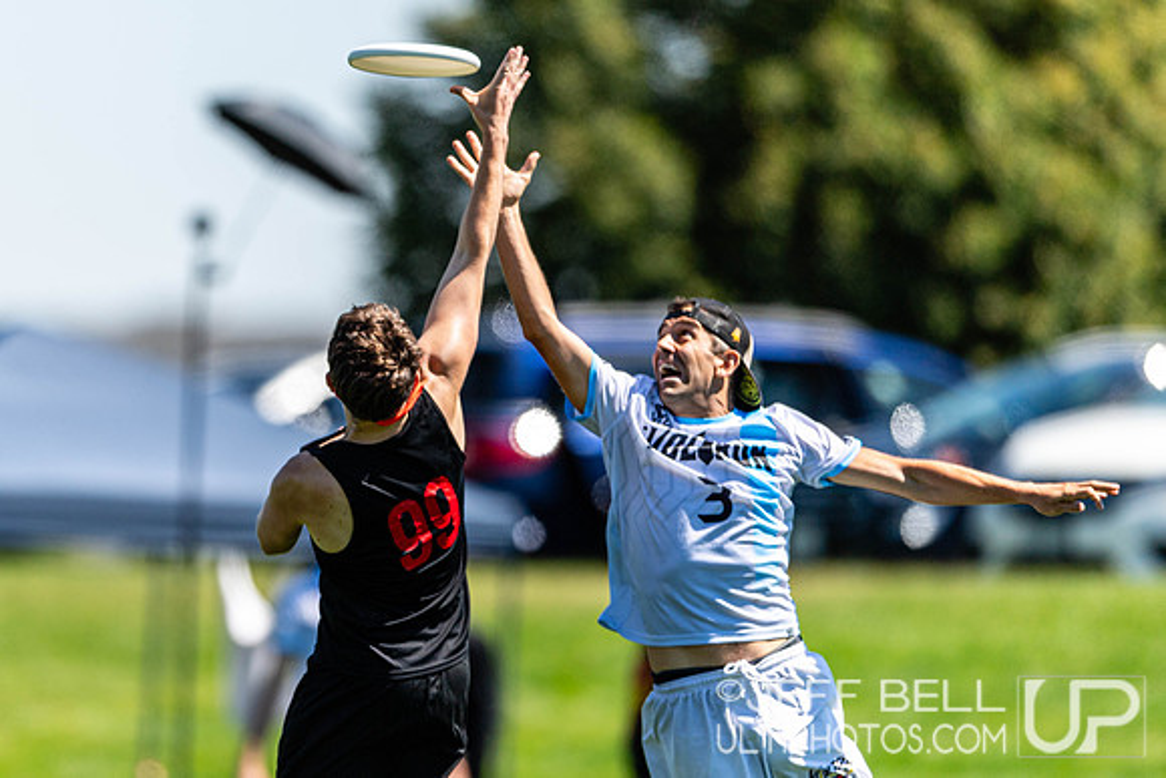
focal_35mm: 554
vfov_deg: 2.5
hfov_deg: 3.7
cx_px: 385
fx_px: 17934
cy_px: 431
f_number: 2.8
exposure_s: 1/6400
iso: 320
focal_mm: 400
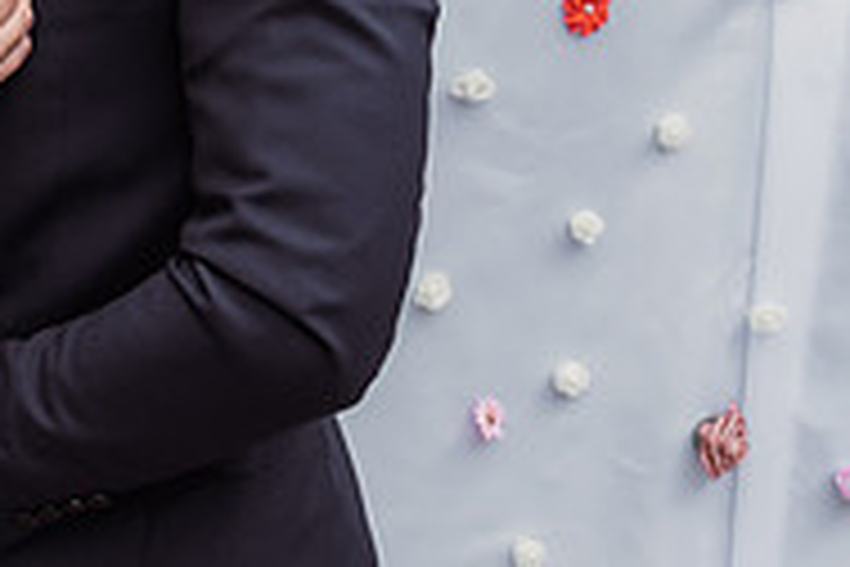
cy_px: -60
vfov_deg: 12.8
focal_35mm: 105
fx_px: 2479
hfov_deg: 17.7
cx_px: -378
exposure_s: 1/400
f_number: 4
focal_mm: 30
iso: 200
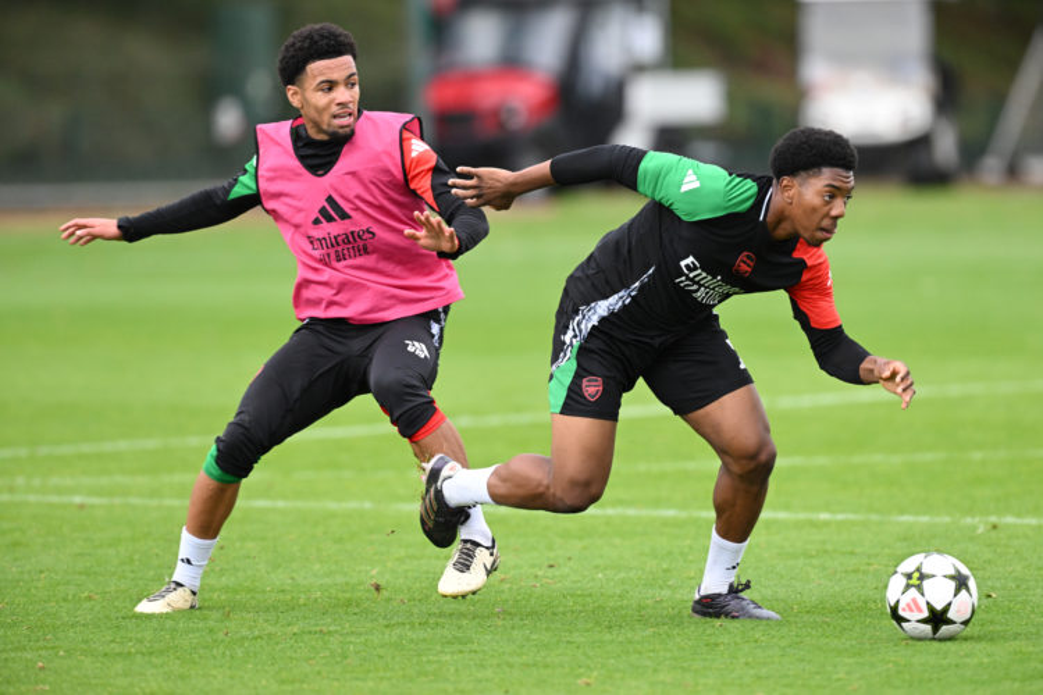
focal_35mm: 400
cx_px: 522
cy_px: 348
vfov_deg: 3.4
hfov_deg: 5.2
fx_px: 11588
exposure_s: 1/1000
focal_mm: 400
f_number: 4
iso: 2000
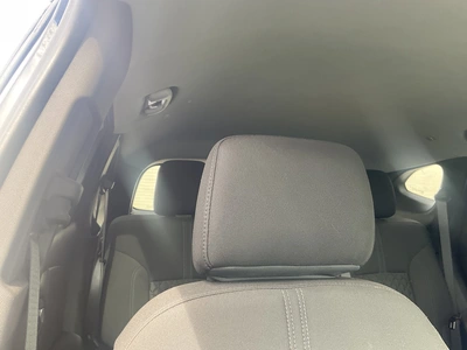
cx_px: 234
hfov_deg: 61.7
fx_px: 391
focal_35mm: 29
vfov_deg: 48.2
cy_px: 175
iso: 64
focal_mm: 3
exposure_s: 1/94
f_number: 1.8
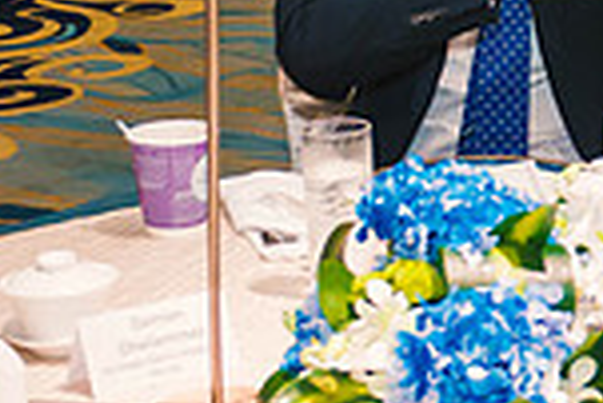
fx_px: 2615
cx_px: 707
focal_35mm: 156
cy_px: -146
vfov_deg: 8.7
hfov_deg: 12.8
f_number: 2.8
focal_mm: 19
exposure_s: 1/100
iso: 1600
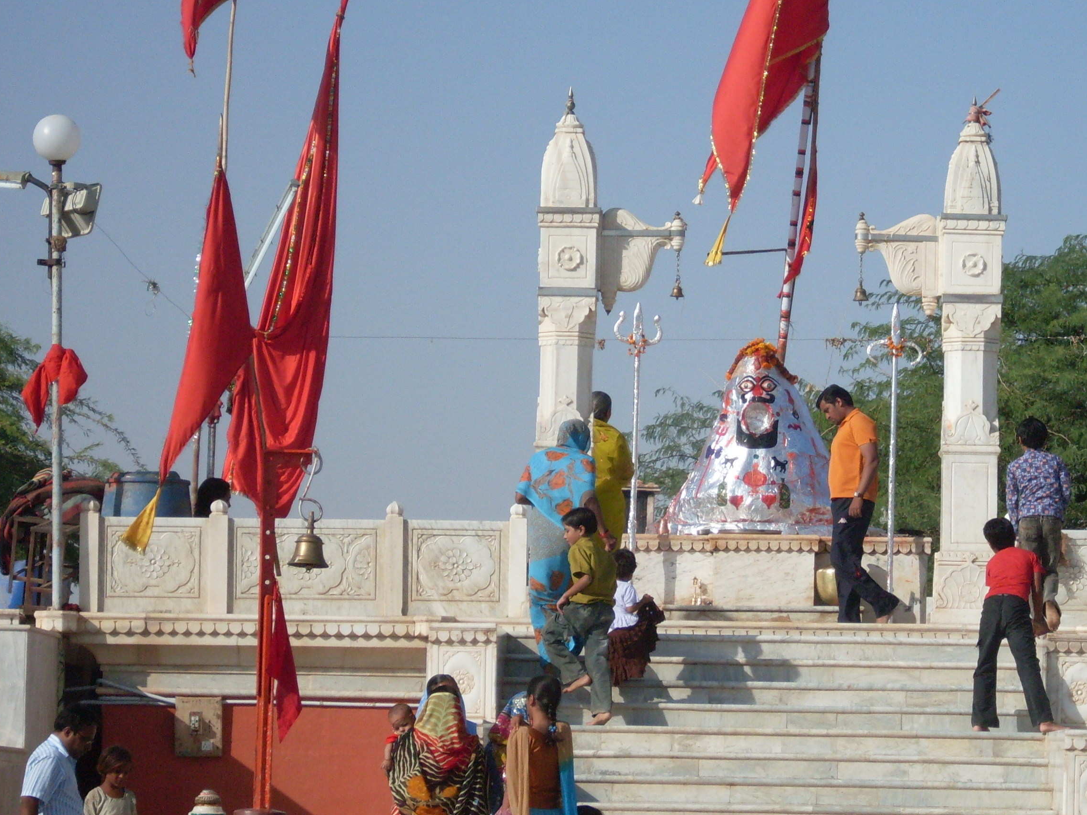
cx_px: 748
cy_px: 451
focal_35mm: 163
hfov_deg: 12.1
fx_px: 5118
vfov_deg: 9.1
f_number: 5.2
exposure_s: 1/750
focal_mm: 18.9
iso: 80
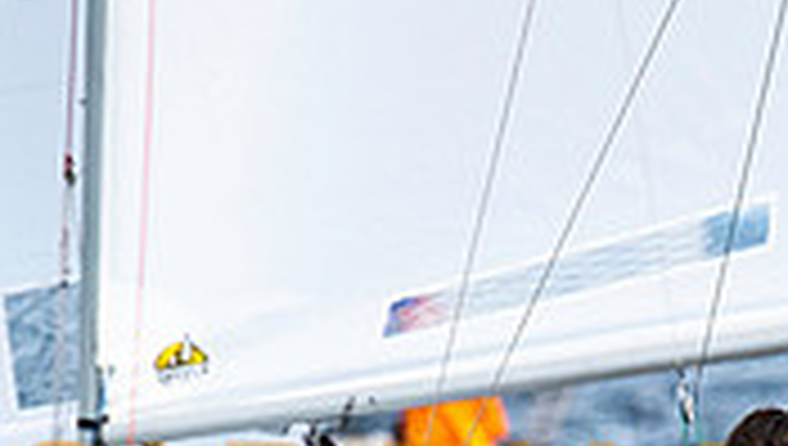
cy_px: 556
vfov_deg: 0.7
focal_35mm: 1755
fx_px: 36721
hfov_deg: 1.2
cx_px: 657
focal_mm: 300
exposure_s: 1/4000
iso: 500
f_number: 5
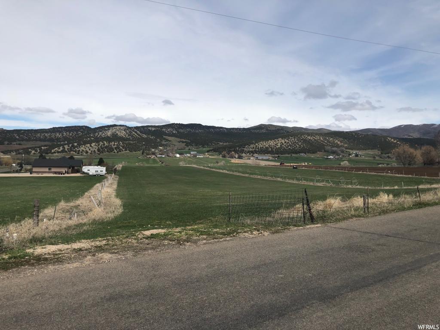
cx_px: 220
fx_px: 356
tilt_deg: -2.4
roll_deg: -1.5
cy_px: 165
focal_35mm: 28
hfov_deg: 63.4
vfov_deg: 49.7
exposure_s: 1/4425
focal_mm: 3.99
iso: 20
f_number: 1.8
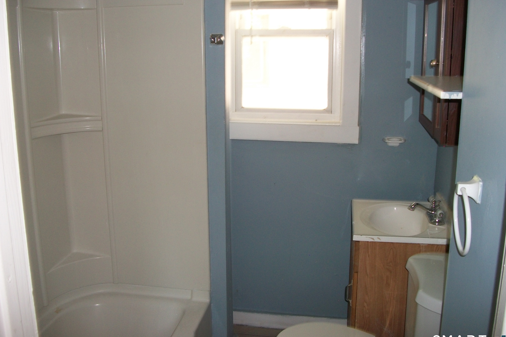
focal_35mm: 34
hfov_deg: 55.8
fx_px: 478
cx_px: 251
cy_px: 155
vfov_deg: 38.9
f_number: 2.9
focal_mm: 5.7
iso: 80
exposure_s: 1/30
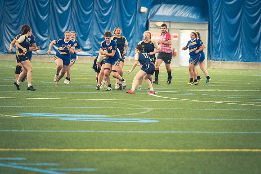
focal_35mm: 300
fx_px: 2174
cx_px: 130
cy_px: 87
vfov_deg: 4.6
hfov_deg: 6.9
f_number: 2.8
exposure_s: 1/500
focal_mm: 200
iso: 12800
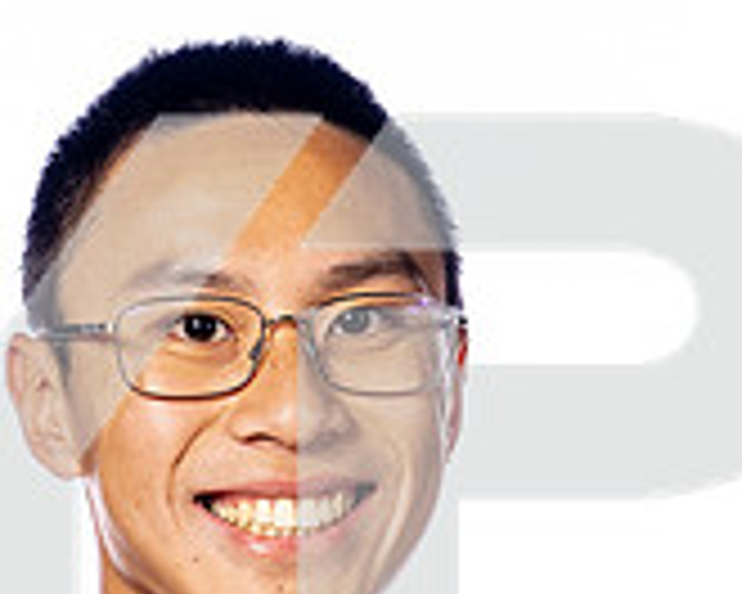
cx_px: 218
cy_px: 972
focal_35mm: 227
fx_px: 4985
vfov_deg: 6.7
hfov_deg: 8.5
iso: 250
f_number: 7.1
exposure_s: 1/250
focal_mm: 59
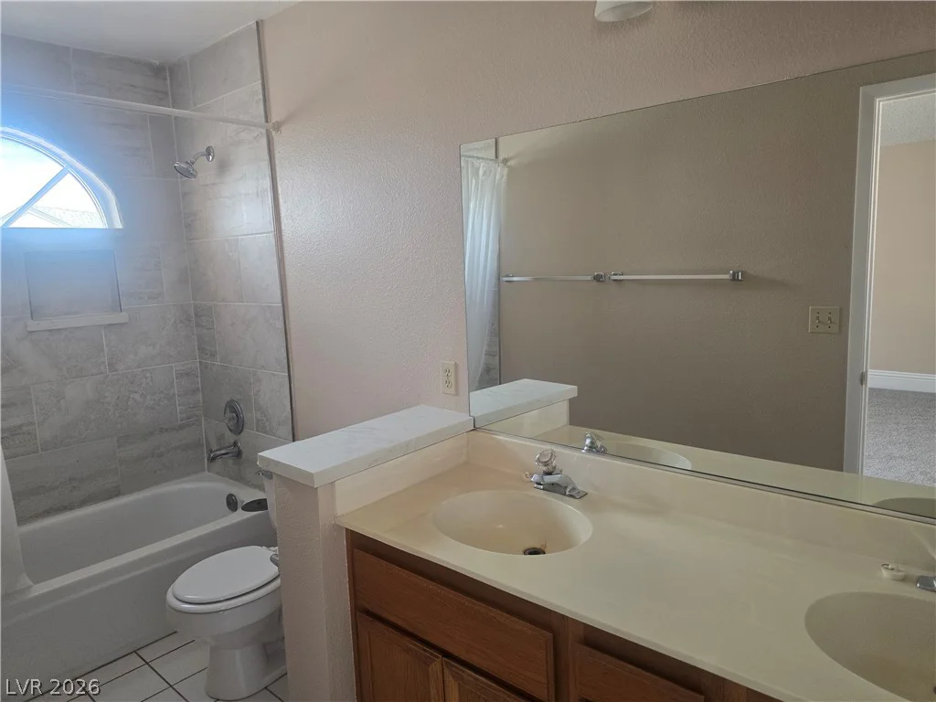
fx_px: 622
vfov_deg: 58.9
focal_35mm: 23
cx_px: 468
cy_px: 351
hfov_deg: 73.9
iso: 250
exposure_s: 1/120
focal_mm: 6.3
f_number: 1.7
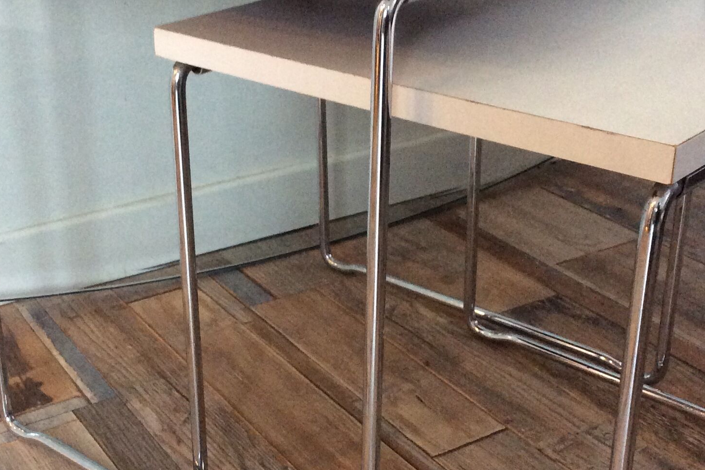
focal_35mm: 59
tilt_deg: -23.2
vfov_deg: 23.0
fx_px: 1155
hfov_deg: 33.9
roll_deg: +2.2
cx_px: 307
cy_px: 247
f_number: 2.4
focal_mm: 3.3
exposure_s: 1/25
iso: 200
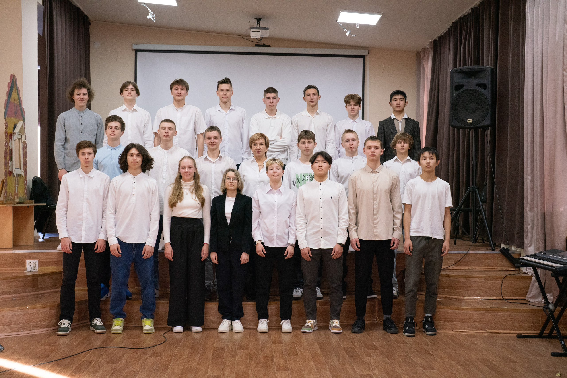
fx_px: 788
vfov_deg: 27.0
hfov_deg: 39.6
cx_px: 284
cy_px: 189
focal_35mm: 50
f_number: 4.5
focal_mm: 50
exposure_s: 1/200
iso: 5000
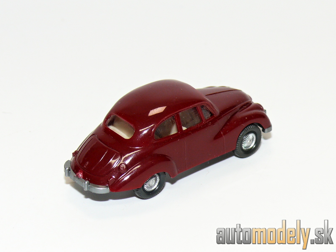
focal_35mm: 137
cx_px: 168
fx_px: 1330
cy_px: 126
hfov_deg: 14.4
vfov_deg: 10.8
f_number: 4
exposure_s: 1/30
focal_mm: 16.4
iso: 100
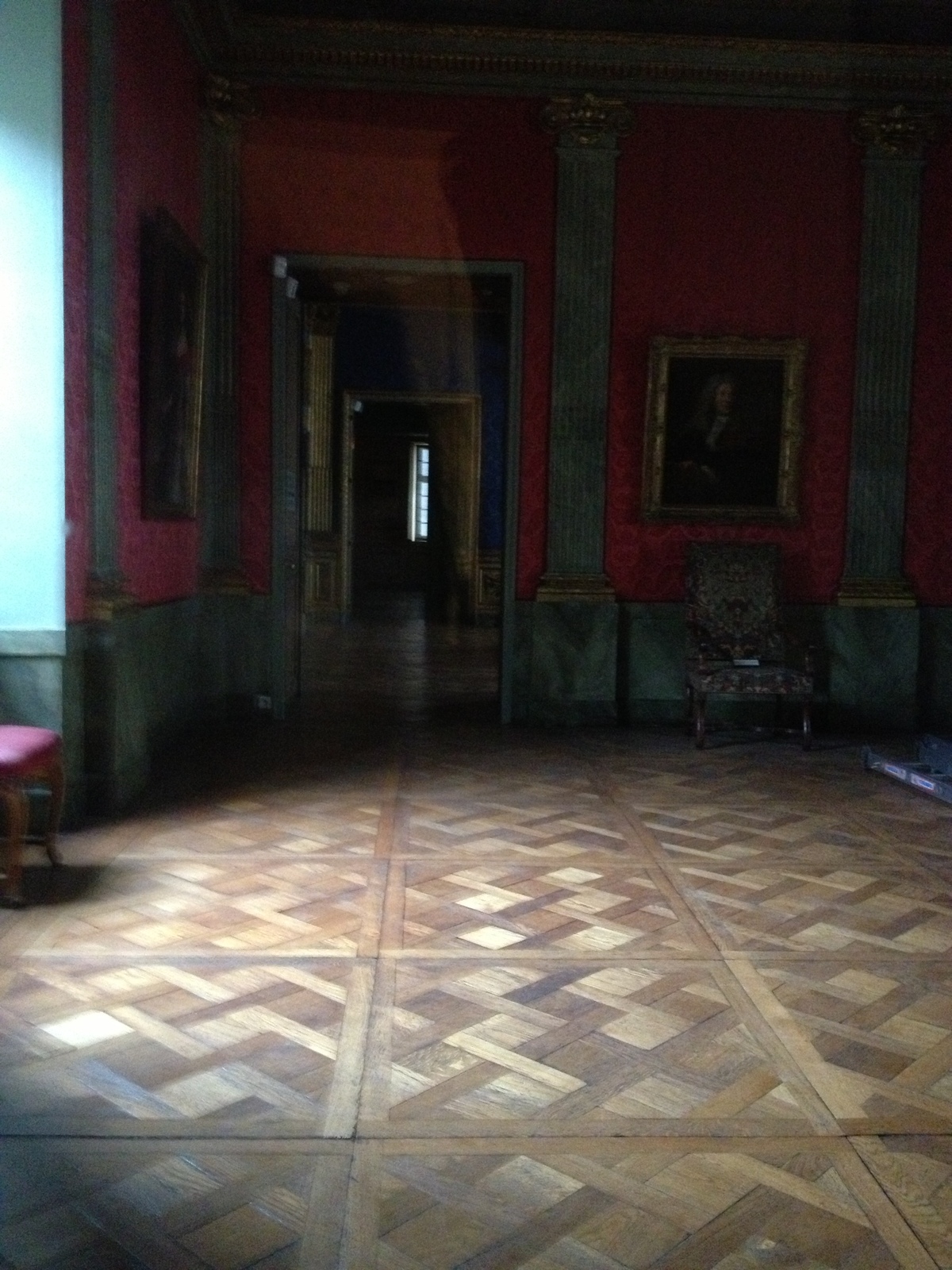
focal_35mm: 35
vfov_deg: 52.6
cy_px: 635
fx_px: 1283
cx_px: 476
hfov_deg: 40.7
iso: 800
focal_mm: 4.28
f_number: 2.4
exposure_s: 1/15
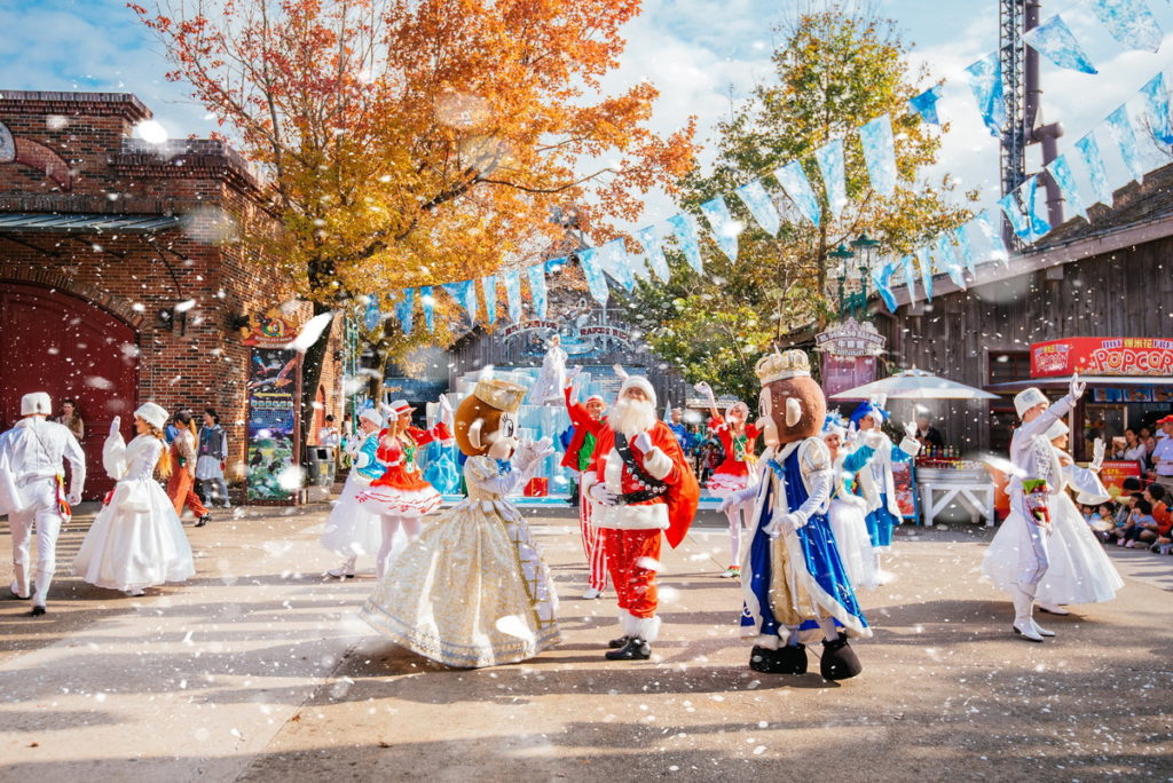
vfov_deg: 42.4
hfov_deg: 60.3
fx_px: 1011
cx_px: 586
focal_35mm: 31
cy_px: 392
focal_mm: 31
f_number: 4.5
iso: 200
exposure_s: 1/500
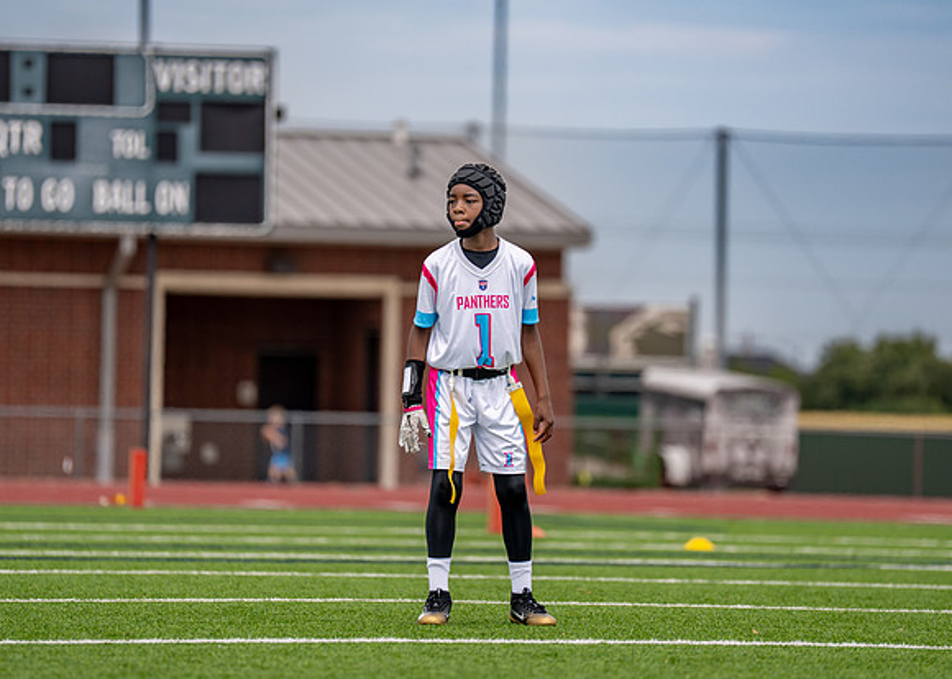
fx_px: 7103
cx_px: 470
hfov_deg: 7.7
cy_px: 345
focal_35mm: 263
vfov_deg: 5.5
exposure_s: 1/2000
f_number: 2.8
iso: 100
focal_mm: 200
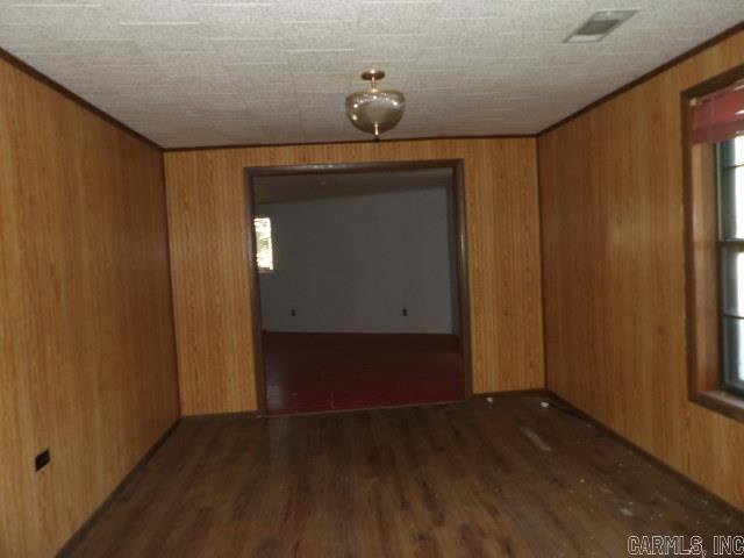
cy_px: 279
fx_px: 516
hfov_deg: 71.6
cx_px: 372
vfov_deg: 56.8
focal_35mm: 24
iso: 200
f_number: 3.2
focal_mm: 4.3
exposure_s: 1/25
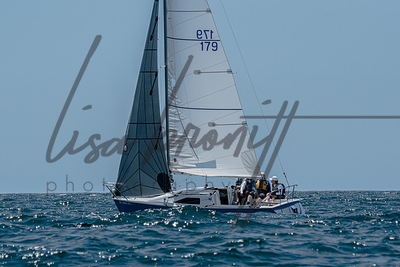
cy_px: 153
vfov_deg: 3.5
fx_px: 4352
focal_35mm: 392
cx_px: 221
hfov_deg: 5.3
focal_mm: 220
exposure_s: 1/2000
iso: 200
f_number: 5.3
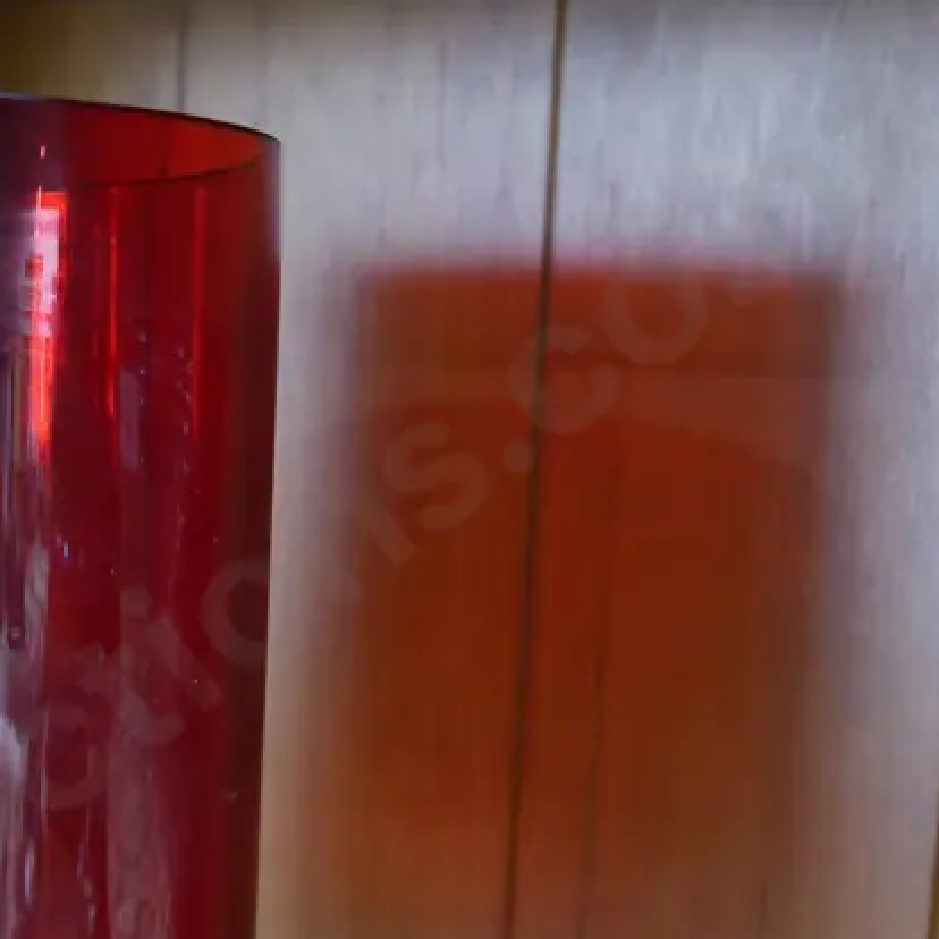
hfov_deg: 23.5
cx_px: -18
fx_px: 2148
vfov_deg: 24.1
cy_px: 813
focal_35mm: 70
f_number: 3.6
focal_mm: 16
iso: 2000
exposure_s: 1/60
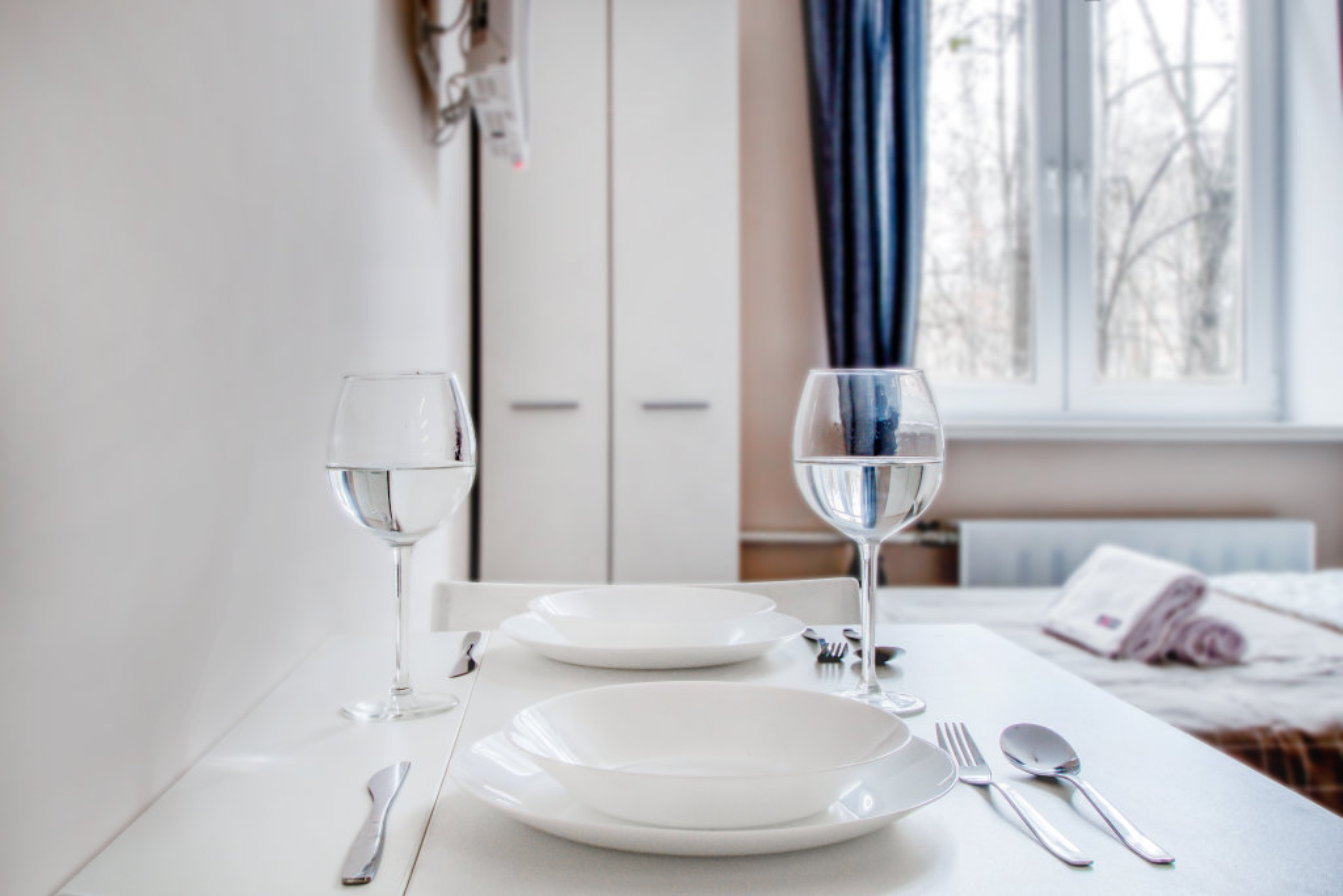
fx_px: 1343
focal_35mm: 36
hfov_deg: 53.1
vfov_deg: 36.9
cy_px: 448
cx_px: 672
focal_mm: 24
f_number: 11
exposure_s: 1/2
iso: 400
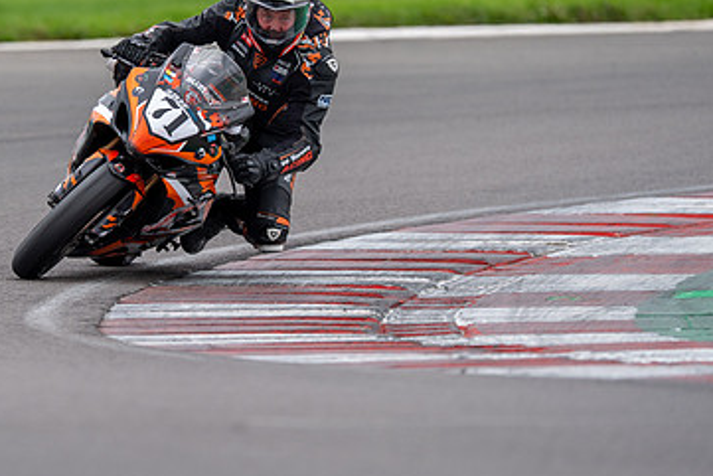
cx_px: 184
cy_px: 130
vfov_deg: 1.4
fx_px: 19119
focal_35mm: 965
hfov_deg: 2.1
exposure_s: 1/400
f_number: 5
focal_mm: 600
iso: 320
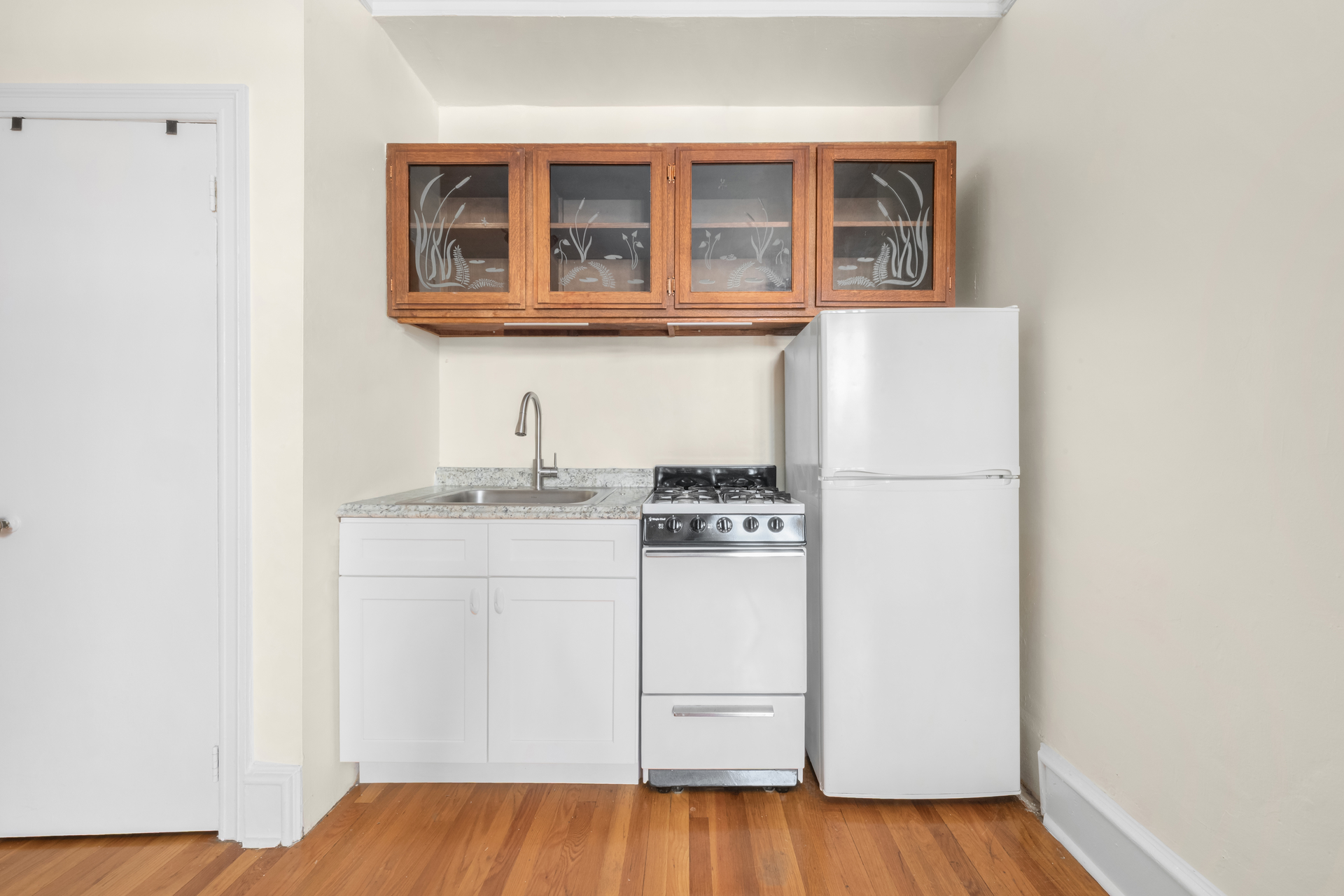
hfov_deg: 104.3
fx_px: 523
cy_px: 448
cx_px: 672
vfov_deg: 81.2
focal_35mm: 14
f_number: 22
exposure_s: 2
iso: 640
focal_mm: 14
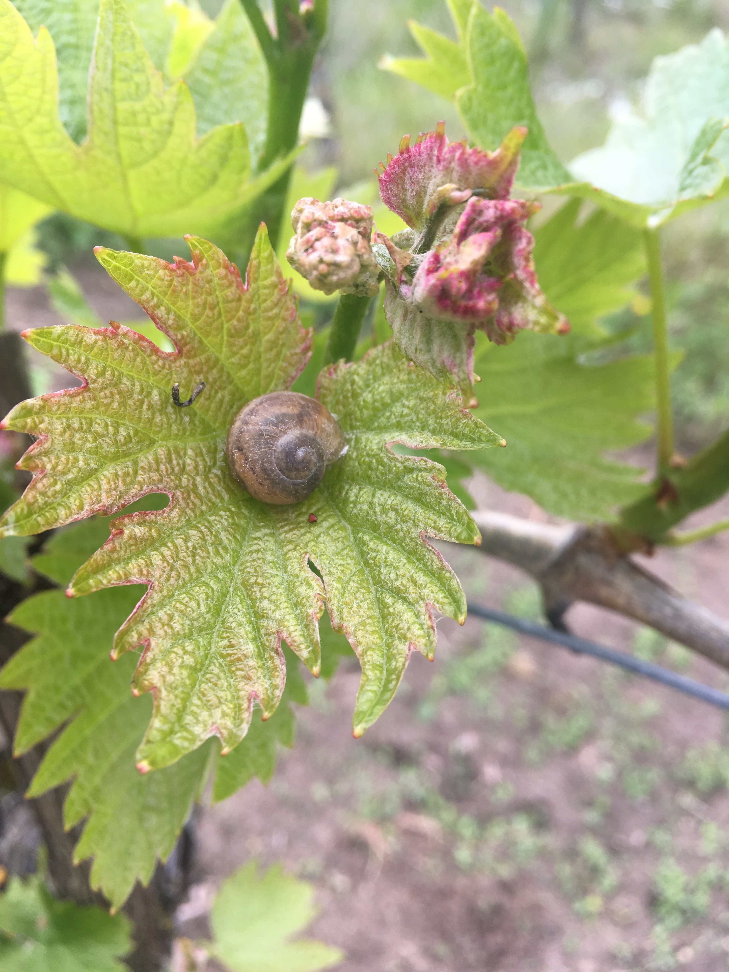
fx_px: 814
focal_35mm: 29
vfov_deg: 61.7
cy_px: 486
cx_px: 364
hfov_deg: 48.2
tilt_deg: -32.0
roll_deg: -0.2
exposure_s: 1/283
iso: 25
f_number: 2.2
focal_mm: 4.15
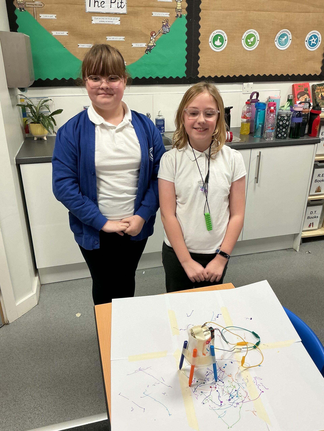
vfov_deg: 61.7
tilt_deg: -24.2
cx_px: 162
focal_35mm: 29
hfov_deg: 48.2
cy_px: 216
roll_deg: +0.5
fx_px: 362
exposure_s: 1/50
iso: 64
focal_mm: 3
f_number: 1.8
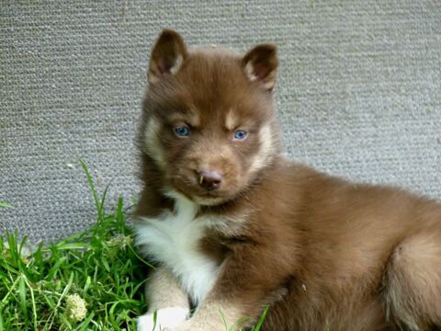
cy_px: 166
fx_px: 6281
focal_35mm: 493
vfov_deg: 3.0
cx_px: 220
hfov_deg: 4.0
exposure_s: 1/125
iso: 200
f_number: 2.8
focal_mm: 88.7
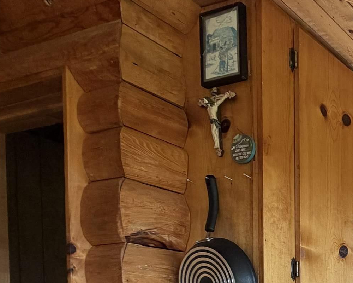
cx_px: 504
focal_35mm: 42
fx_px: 439
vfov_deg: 30.3
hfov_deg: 30.0
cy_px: 341
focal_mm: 2.22
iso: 64
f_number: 2.2
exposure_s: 1/121
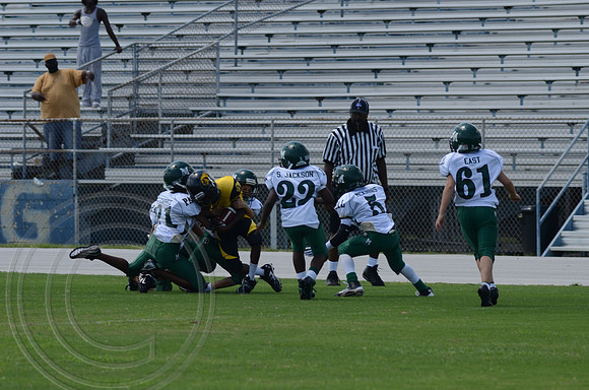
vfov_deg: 4.6
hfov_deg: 6.9
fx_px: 4898
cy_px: 195
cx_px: 294
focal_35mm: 300
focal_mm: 200
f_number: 7.1
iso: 200
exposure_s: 1/500
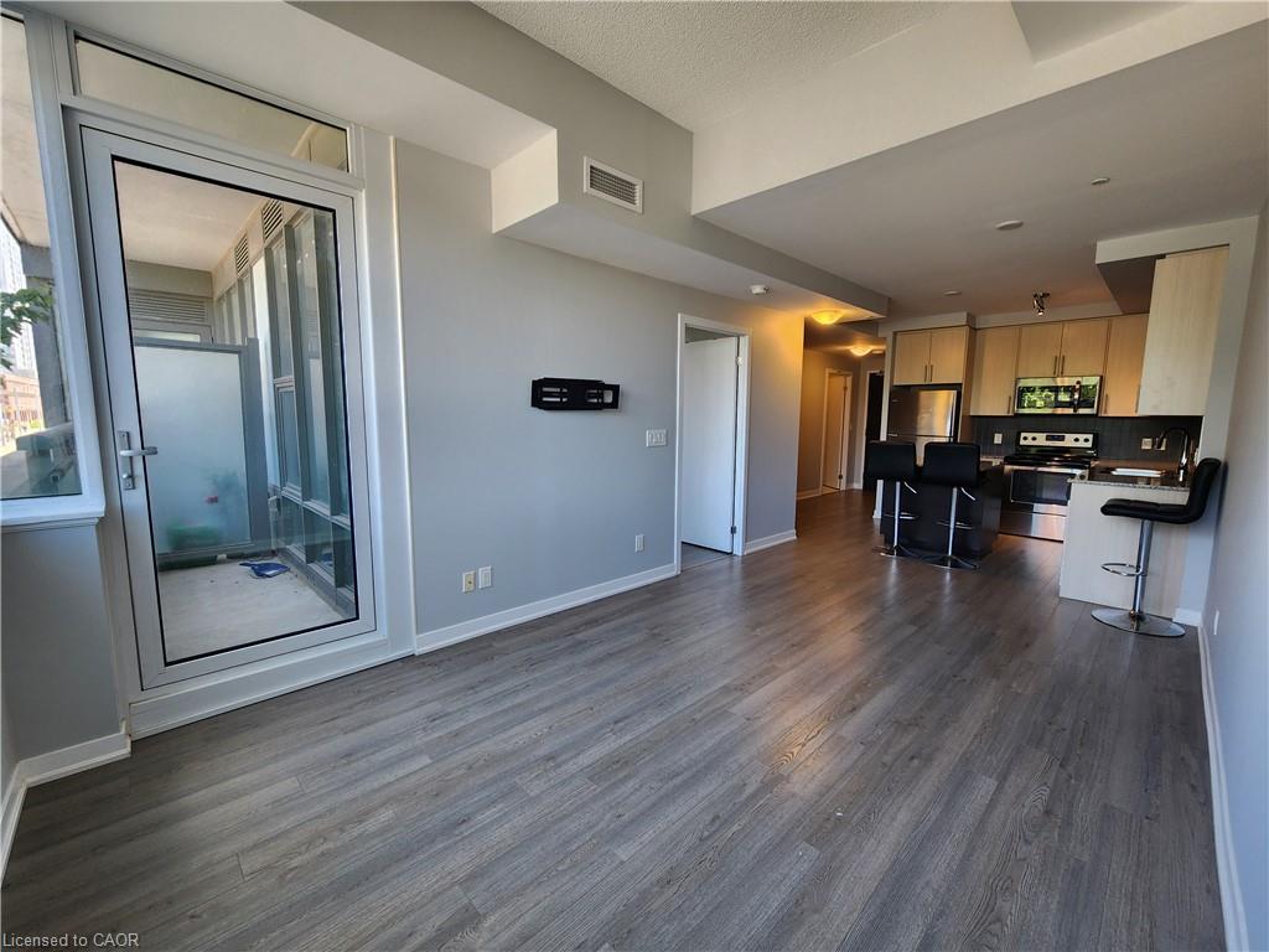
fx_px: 477
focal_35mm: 13
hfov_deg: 106.2
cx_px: 634
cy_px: 476
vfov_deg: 89.9
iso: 80
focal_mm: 2.2
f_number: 2.2
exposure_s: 1/60
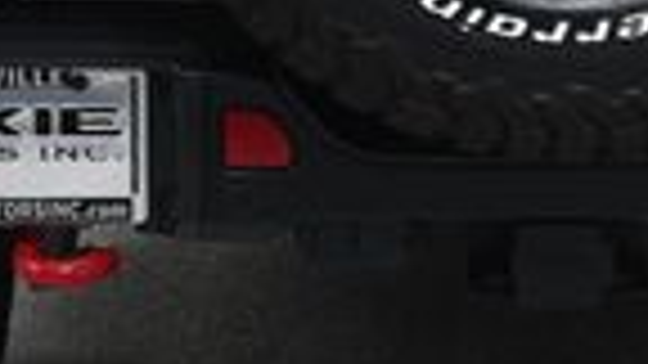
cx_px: 540
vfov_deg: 6.5
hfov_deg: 11.8
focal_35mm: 182
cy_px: -386
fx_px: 3127
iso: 100
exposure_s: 1/160
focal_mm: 26
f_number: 10
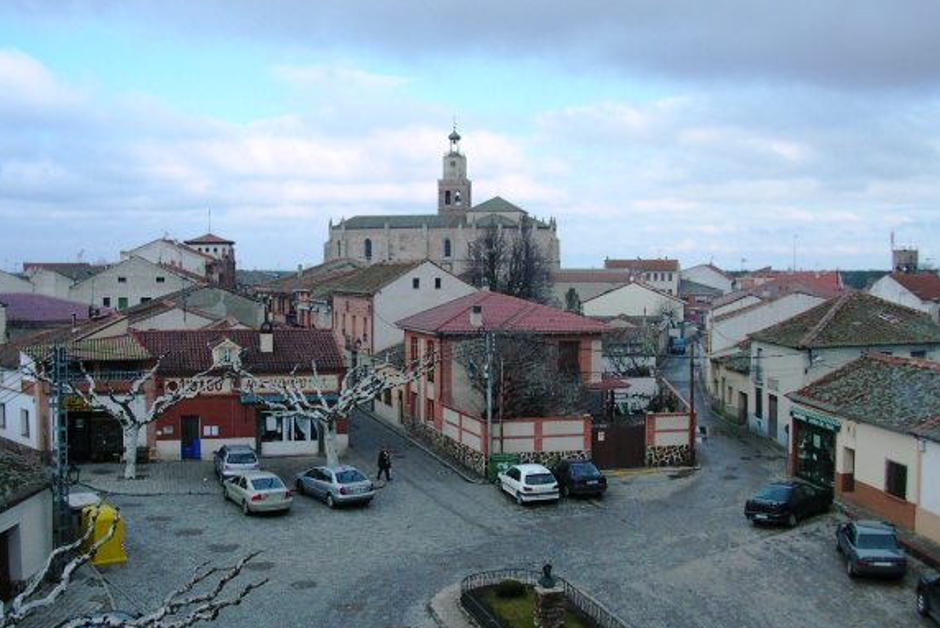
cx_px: 467
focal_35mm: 39
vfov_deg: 34.2
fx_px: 1019
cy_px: 321
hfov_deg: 49.5
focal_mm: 5.6
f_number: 4.5
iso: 100
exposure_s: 1/412
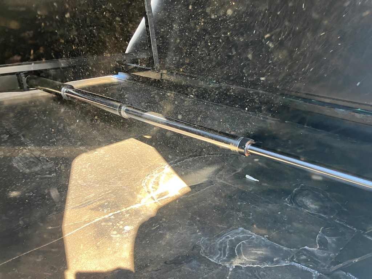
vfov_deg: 49.7
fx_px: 301
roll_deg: -0.2
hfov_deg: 63.4
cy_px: 140
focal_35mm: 28
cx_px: 186
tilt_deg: -20.3
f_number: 1.8
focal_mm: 3.99
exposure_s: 1/60
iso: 125
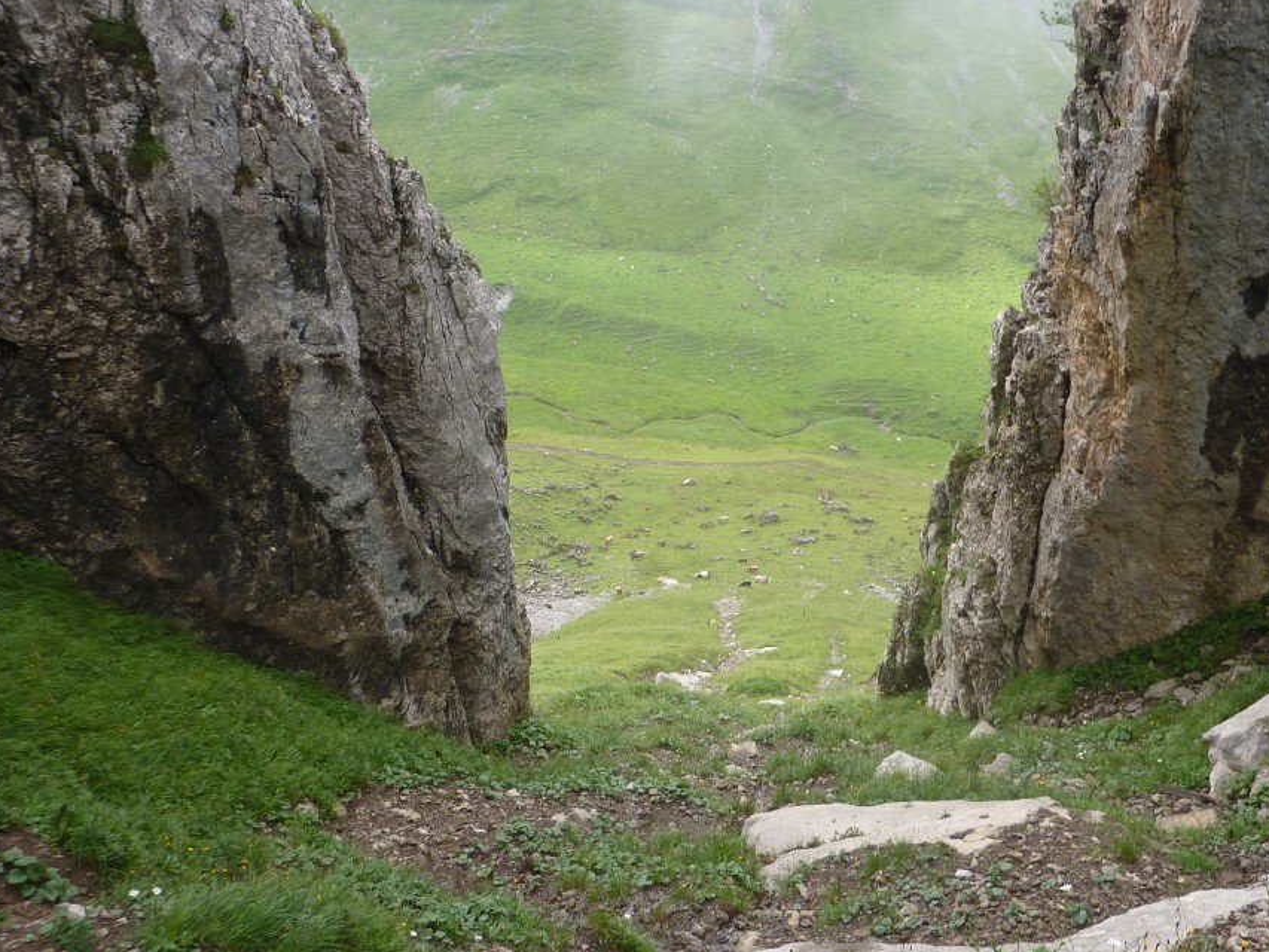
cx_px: 753
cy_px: 488
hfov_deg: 51.1
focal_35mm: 36
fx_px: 1320
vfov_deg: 39.7
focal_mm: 5
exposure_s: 1/125
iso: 80
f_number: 4
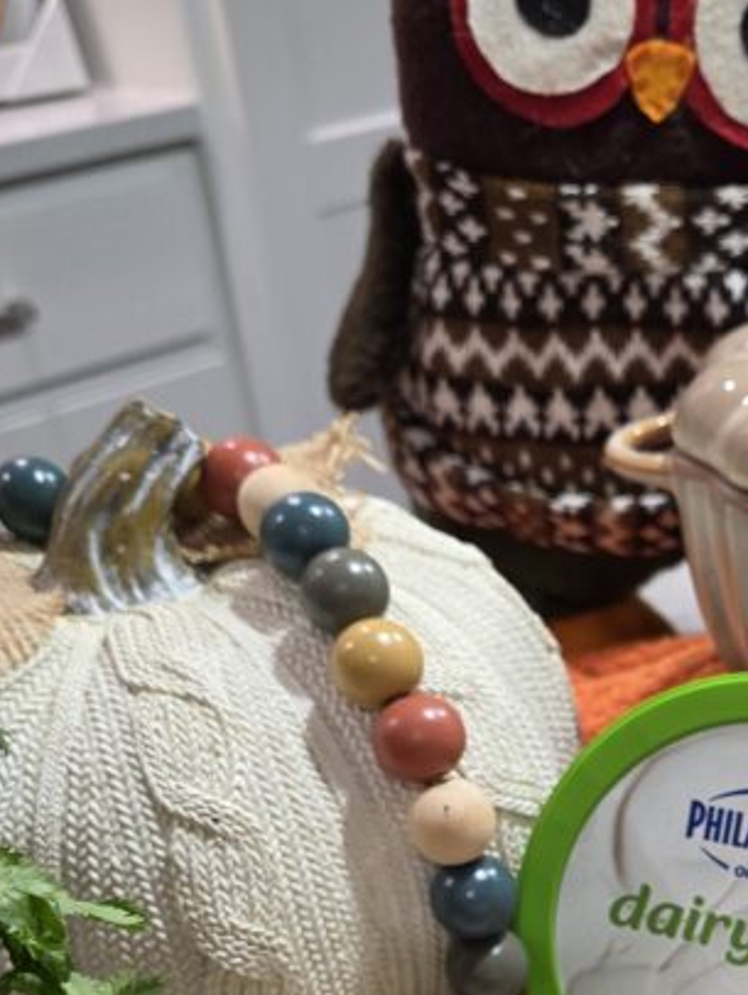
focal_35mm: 58
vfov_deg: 30.8
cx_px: 719
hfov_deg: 24.3
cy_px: 1000
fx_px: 1669
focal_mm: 6.3
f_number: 1.7
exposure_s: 1/120
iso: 320
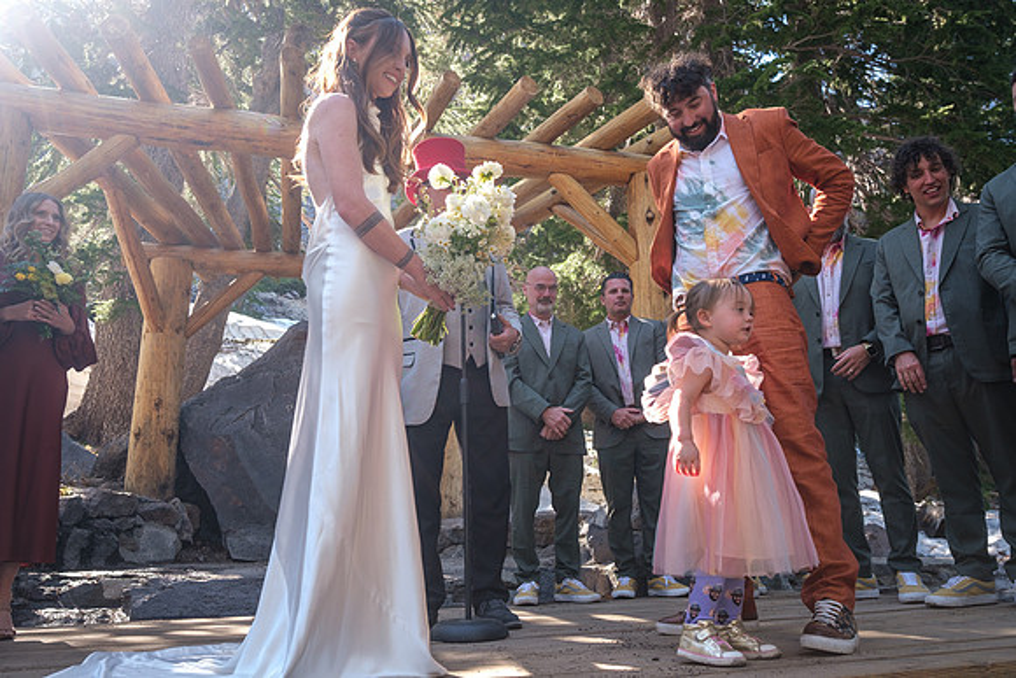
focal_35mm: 27
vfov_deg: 48.0
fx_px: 762
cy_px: 339
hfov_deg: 67.4
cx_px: 508
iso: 250
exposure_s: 1/180
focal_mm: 18
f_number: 3.6
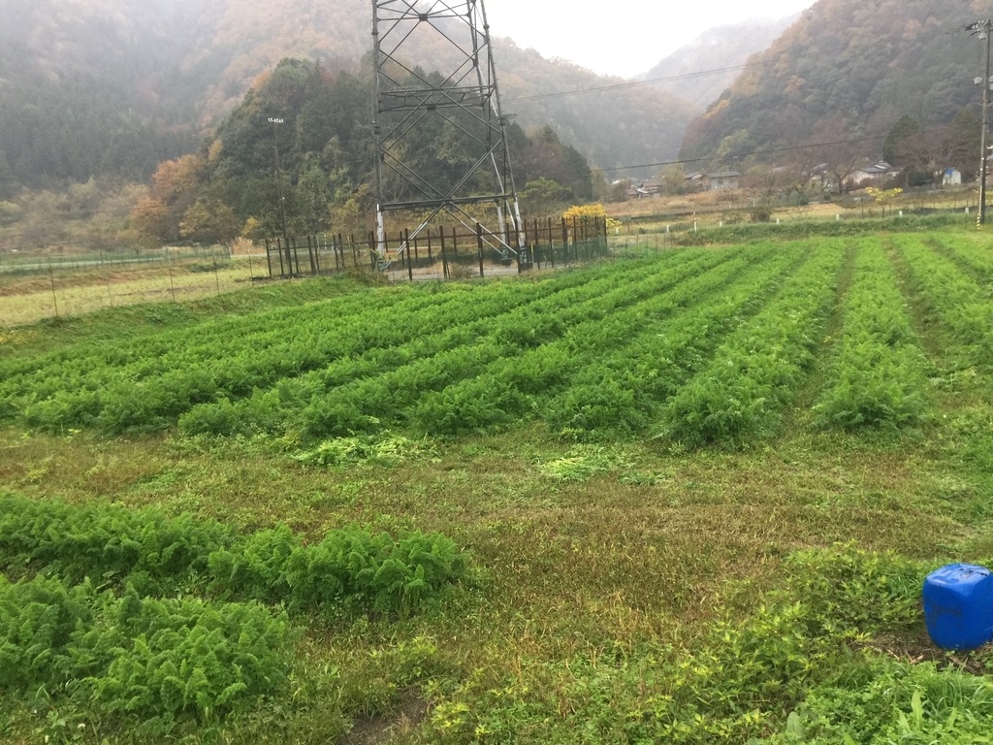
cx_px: 496
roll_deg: +5.2
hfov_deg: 61.7
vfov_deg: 48.2
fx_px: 832
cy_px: 372
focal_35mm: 29
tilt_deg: -10.1
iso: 40
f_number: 2.2
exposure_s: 1/15
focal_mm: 4.15
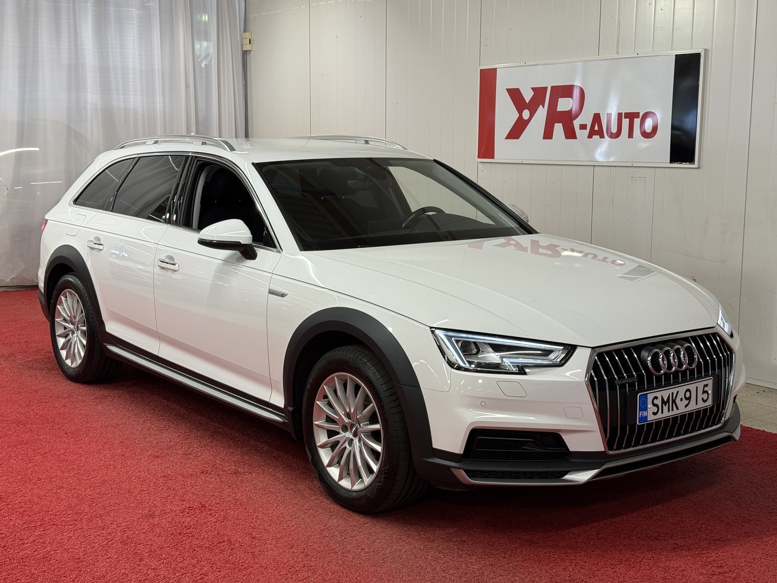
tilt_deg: -7.1
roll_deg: -0.8
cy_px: 292
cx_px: 388
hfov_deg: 39.7
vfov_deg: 30.3
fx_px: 1077
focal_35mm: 48
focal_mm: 6.76
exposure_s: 1/95
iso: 50
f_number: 1.78
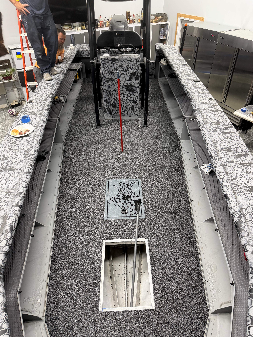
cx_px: 126
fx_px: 234
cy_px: 168
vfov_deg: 71.6
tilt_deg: -39.7
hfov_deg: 56.8
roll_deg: -1.2
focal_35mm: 24
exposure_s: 1/62
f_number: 1.78
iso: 200
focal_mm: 6.76
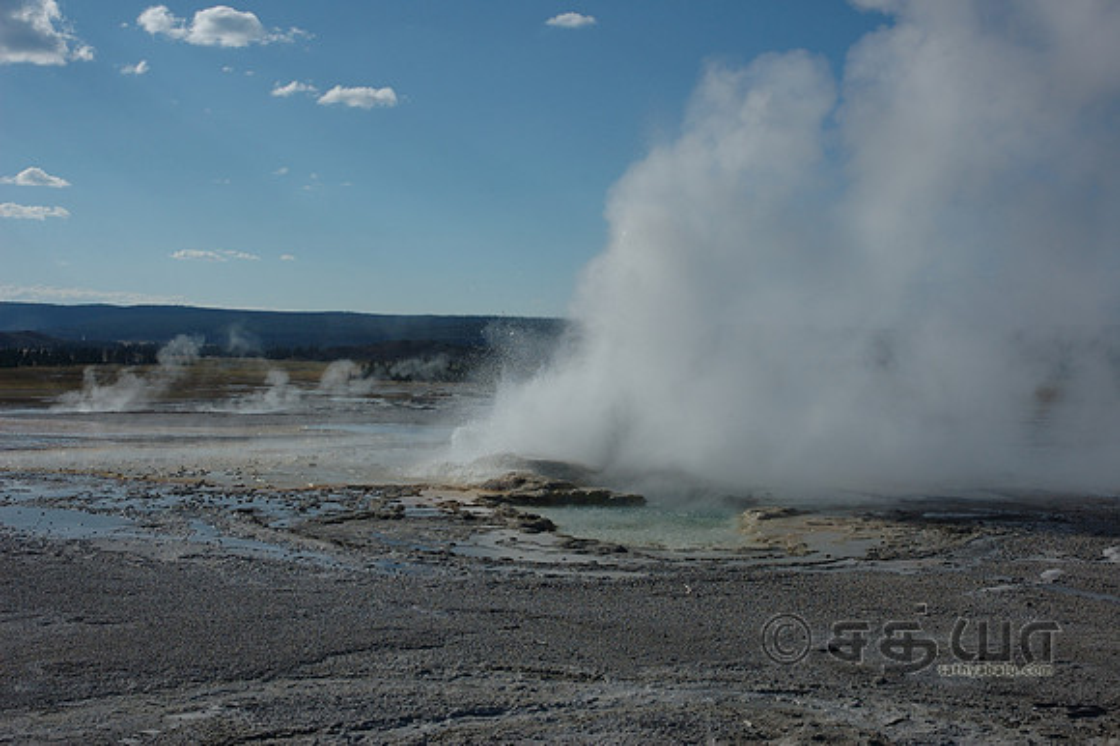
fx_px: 1353
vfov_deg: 30.8
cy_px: 373
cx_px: 560
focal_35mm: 44
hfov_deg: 45.0
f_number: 9
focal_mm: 29
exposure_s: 1/320
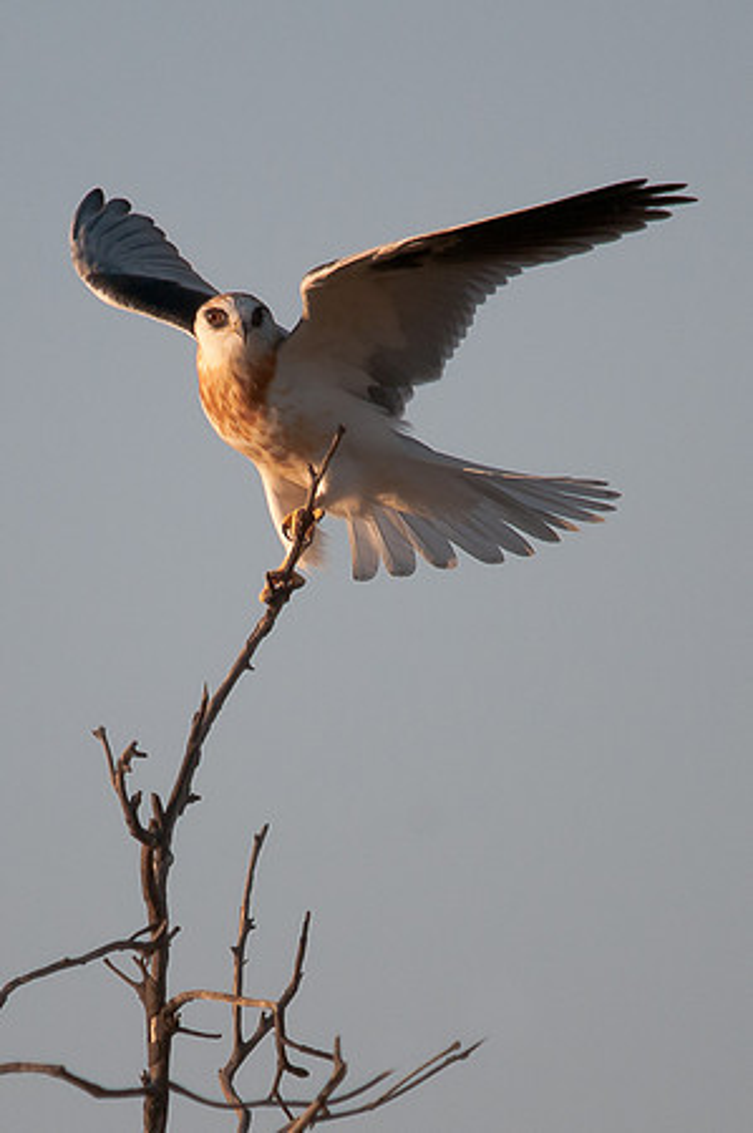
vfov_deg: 2.8
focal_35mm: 750
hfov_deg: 1.8
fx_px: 23584
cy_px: 566
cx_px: 376
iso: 400
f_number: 6.7
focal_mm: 500
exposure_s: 1/1000
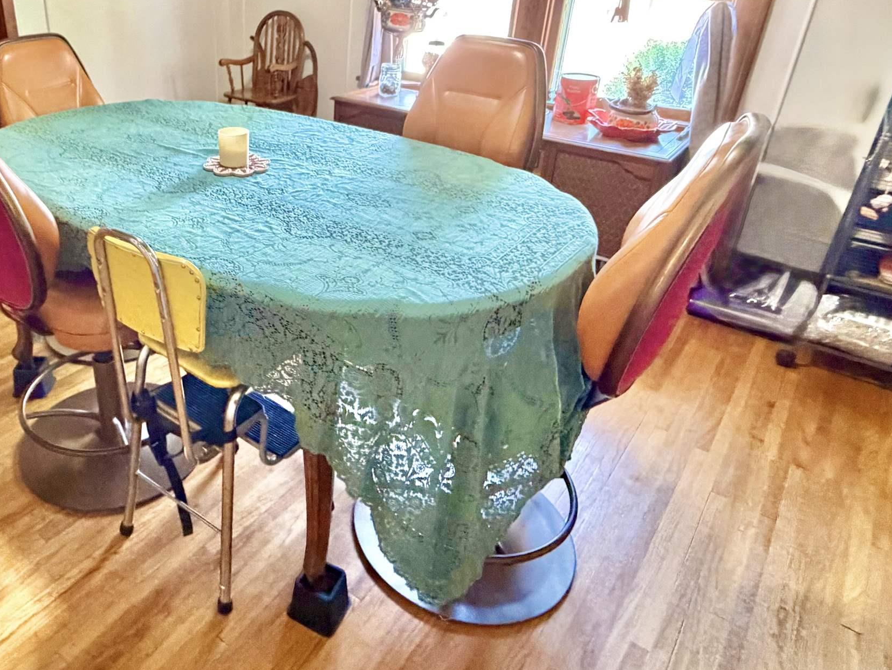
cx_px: 284
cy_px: 252
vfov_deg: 52.5
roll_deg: +0.3
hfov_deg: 65.2
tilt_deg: -25.0
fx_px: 670
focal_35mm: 26
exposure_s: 1/60
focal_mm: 2.22
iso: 800
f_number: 2.2
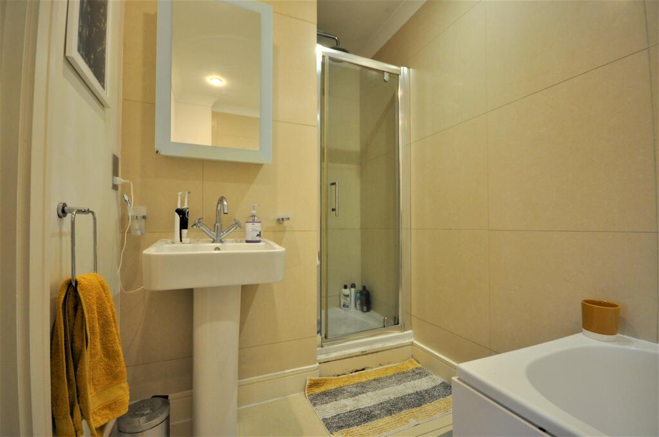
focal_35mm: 15
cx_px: 330
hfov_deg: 100.5
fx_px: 274
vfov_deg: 77.2
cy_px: 218
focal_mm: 10
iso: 800
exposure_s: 1/40
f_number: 4
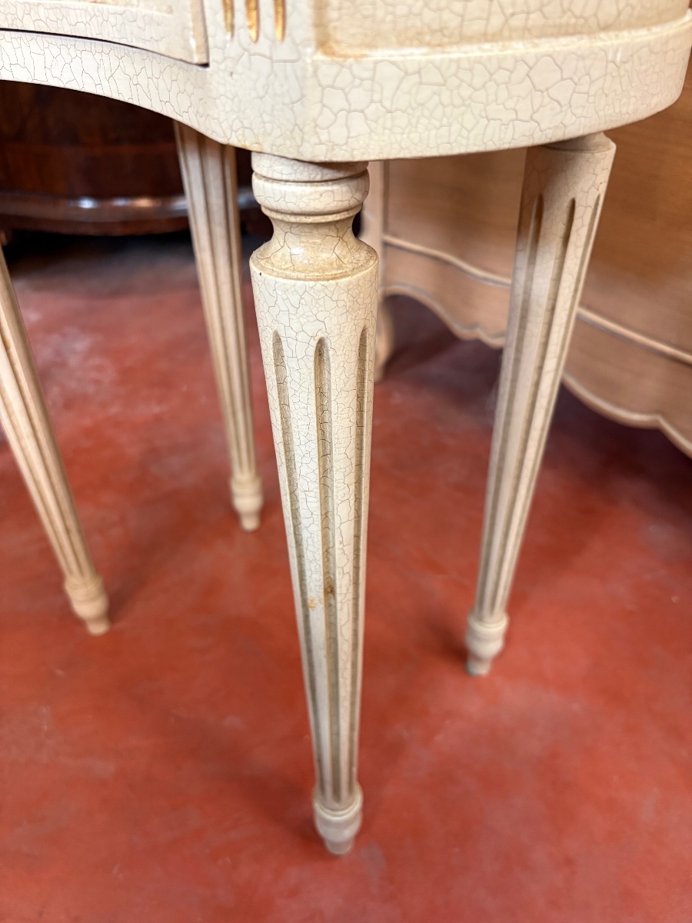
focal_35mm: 26
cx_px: 346
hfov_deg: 53.1
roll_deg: +0.7
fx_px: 693
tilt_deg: -35.7
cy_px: 462
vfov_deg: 67.3
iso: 320
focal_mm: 5.96
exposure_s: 1/50
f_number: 1.6
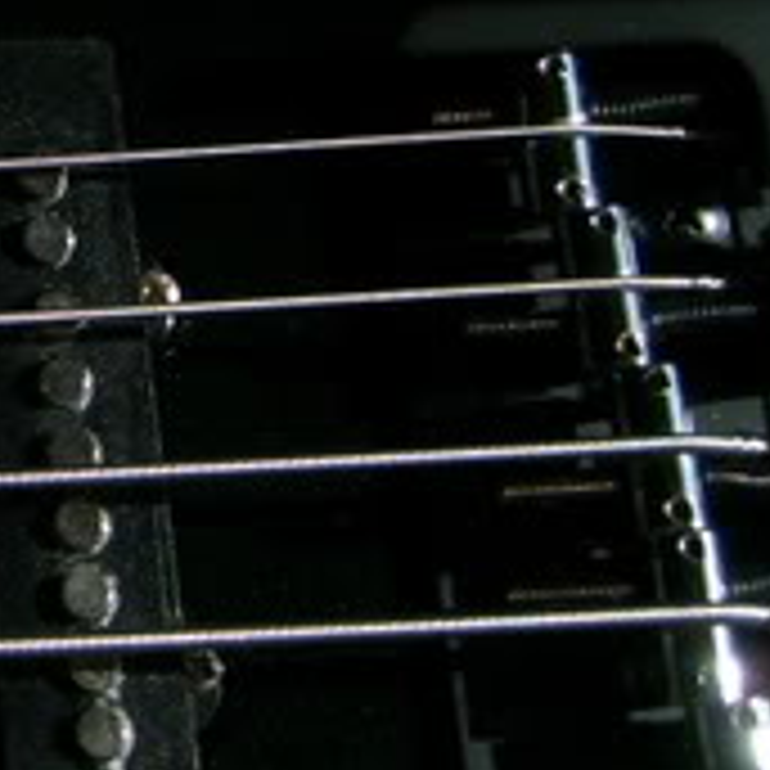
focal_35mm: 116
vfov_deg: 14.8
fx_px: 2919
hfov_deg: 13.7
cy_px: 59
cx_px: -540
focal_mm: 5.8
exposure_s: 1/180
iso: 80
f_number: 7.1
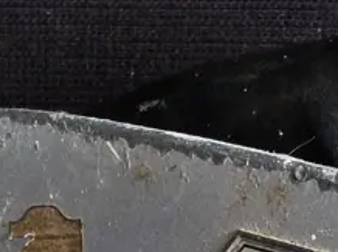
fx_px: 1239
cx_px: 216
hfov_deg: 15.5
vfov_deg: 10.7
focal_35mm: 127
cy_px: 487
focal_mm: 2.87
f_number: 2
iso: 100
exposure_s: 1/100
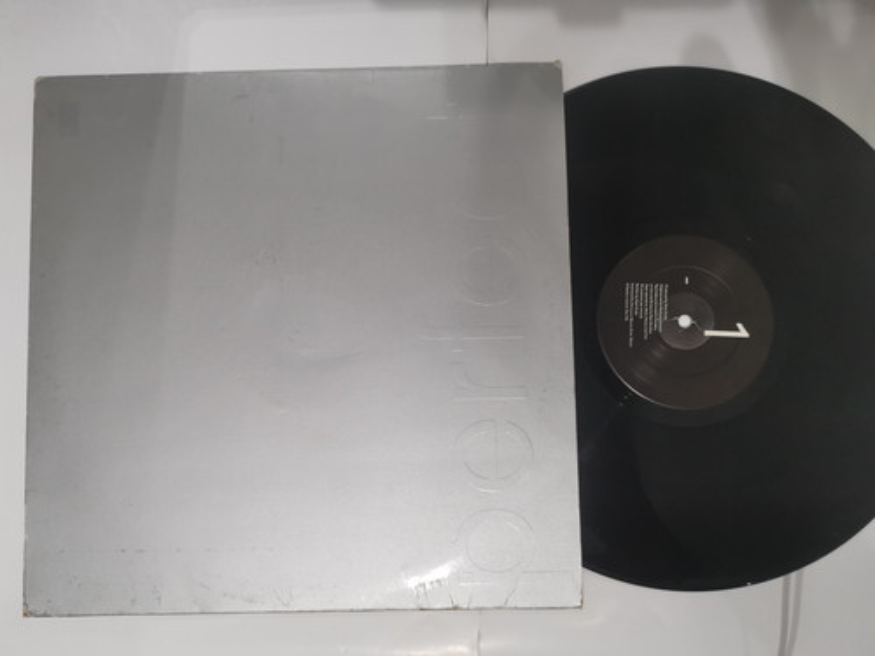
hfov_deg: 65.3
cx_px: 438
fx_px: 682
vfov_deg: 51.4
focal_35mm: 27
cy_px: 328
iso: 100
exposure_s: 1/100
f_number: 1.8
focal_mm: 5.58
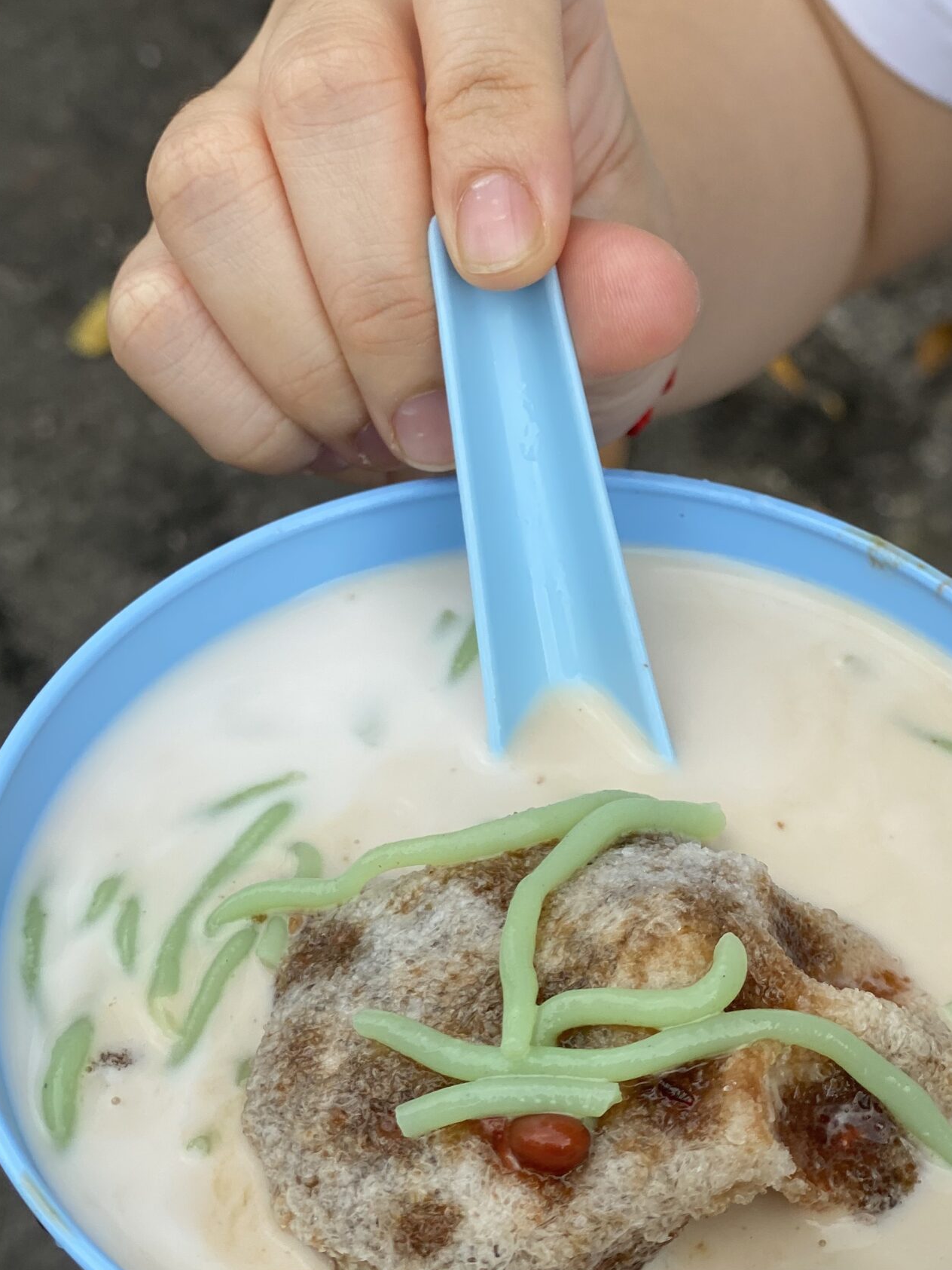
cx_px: 545
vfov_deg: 24.7
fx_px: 2896
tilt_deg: -47.4
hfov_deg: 18.7
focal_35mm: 79
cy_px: 733
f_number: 2
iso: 20
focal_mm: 6
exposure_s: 1/457
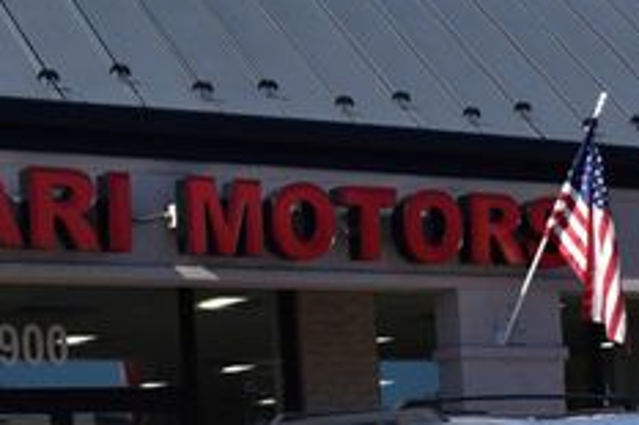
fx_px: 1975
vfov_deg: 11.9
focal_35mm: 111
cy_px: 573
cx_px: 373
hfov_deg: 18.4
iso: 280
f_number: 11
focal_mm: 27
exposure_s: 1/500
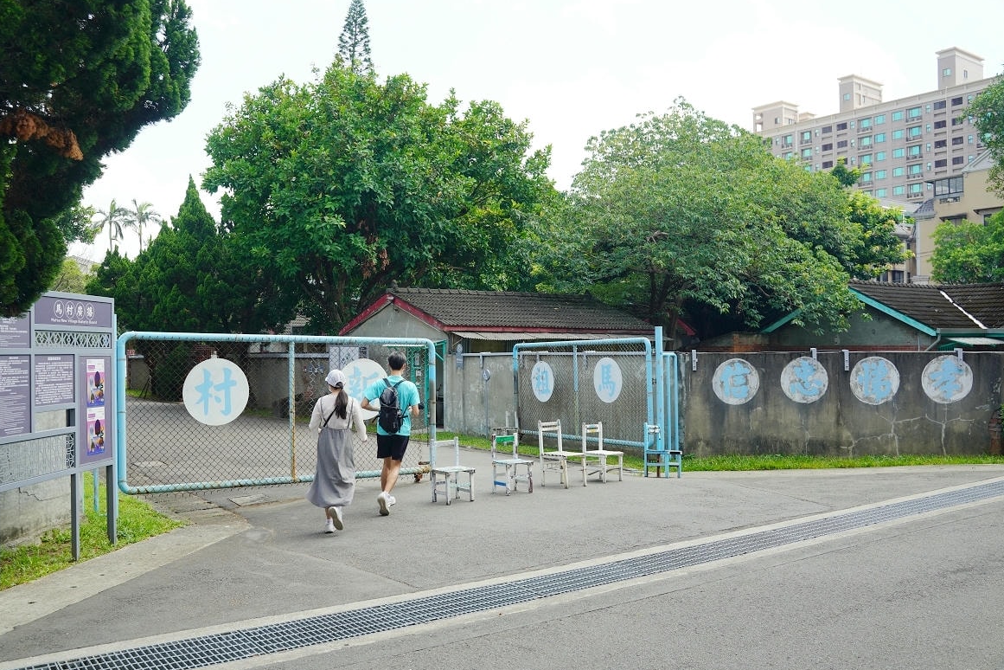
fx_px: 864
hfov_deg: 60.3
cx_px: 491
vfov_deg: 42.3
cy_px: 336
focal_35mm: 31
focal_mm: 30
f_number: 5.6
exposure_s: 1/80
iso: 100
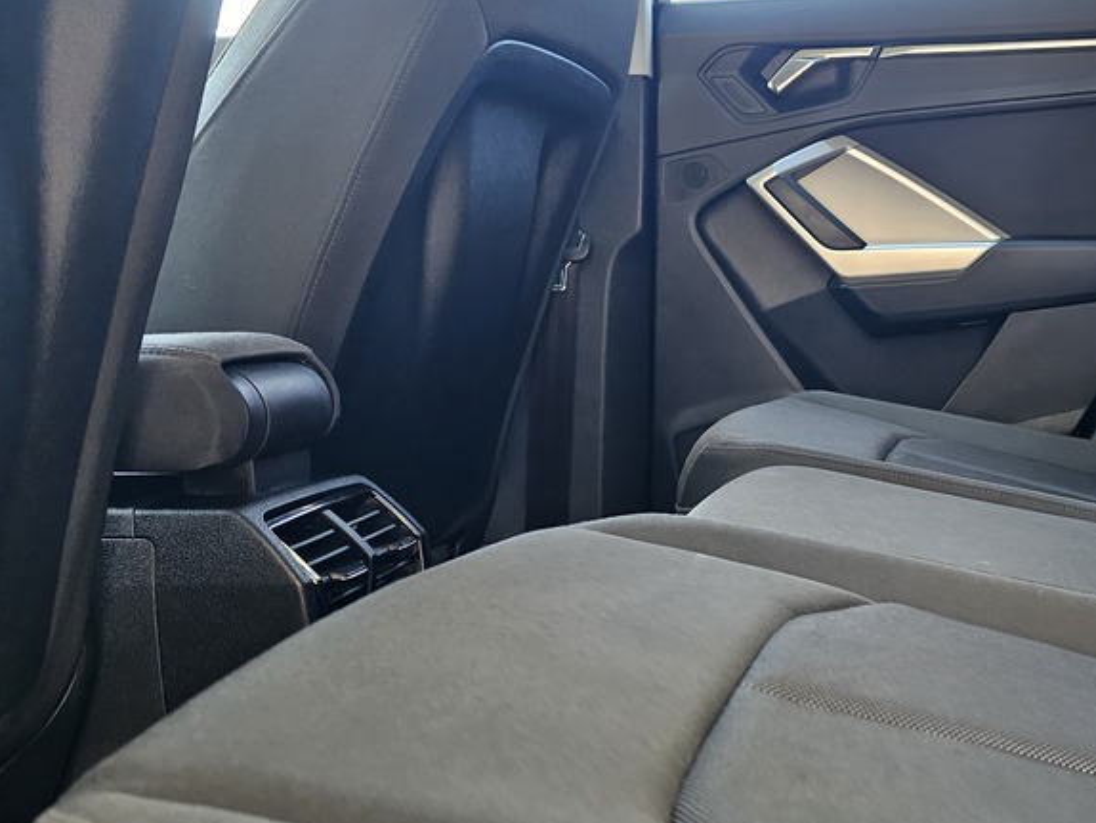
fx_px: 1299
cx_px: 911
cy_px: 454
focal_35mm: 41
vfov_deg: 35.1
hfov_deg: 43.2
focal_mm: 6.3
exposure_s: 1/120
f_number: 1.7
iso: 1000
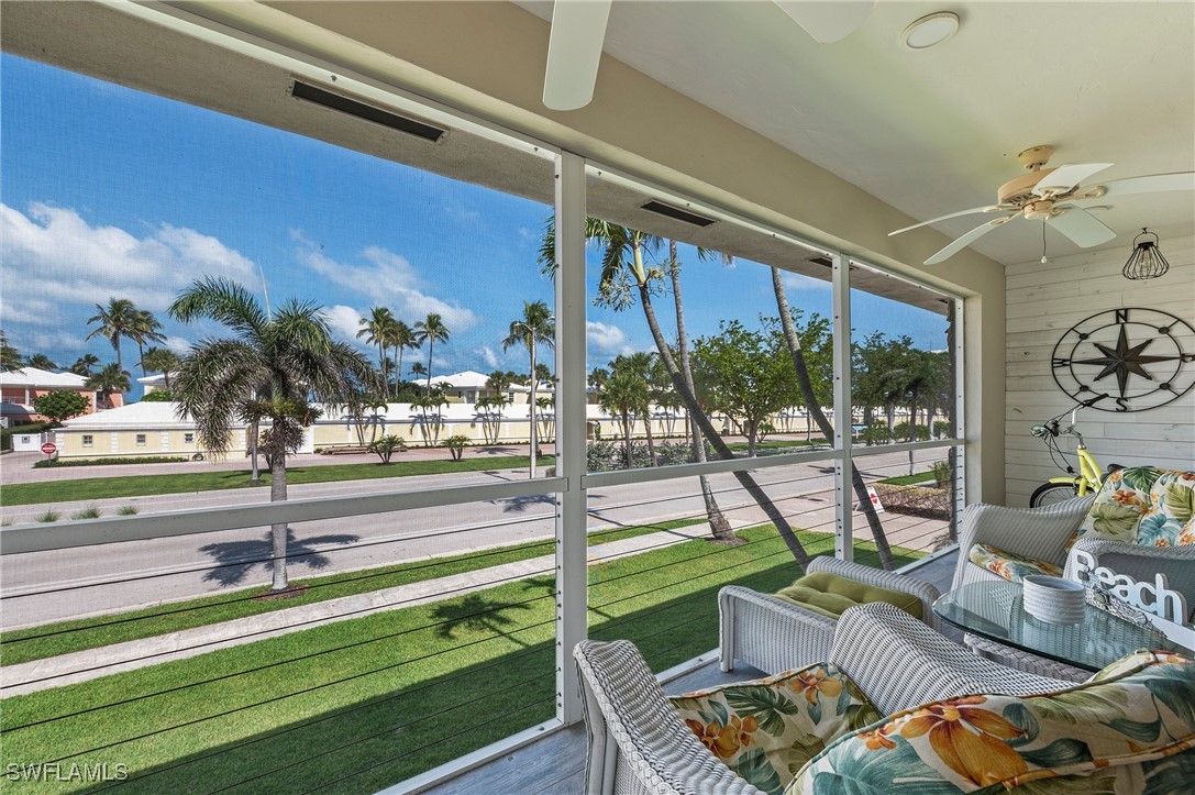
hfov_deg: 104.3
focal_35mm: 14
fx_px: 464
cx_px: 598
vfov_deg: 81.1
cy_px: 398
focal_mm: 14
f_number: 13
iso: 200
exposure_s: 1/8
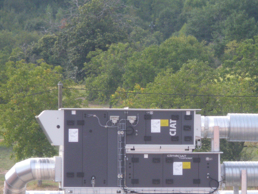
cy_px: 126
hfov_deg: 6.1
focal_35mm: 326
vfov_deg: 4.6
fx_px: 2430
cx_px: 171
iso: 200
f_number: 5.6
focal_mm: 31.5
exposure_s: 1/250
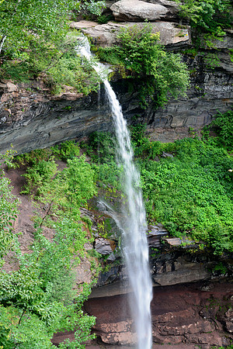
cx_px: 116
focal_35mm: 70
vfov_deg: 28.8
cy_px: 174
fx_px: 680
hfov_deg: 19.5
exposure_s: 1/30
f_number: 9
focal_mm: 70
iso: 400
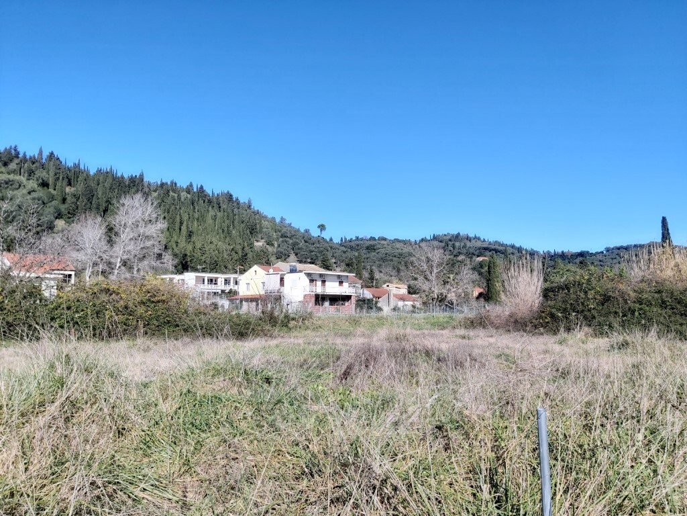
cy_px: 258
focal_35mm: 26
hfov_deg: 67.3
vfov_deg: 53.1
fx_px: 516
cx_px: 344
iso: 64
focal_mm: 3.92
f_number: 1.7
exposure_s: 1/1715
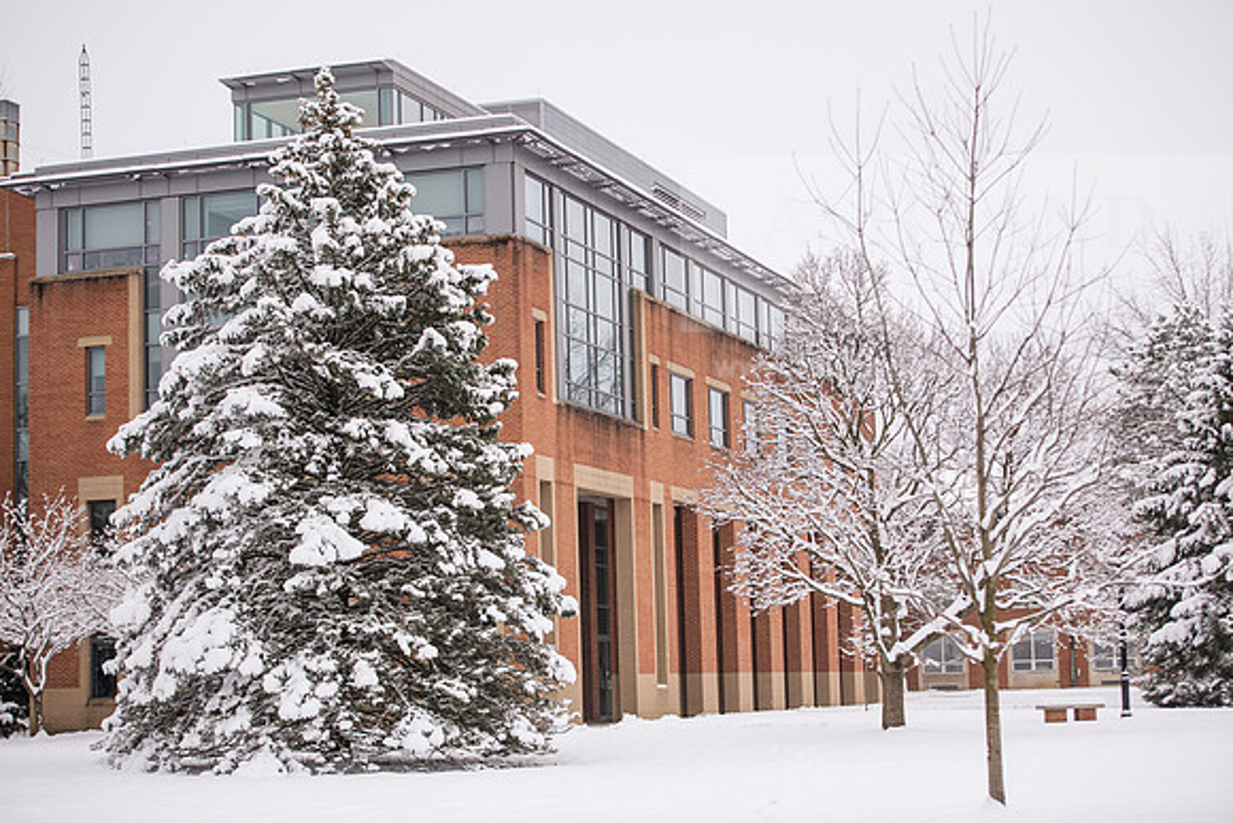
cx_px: 616
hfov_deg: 28.8
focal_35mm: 70
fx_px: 2398
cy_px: 412
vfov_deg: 19.5
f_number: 3.2
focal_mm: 70
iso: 125
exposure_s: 1/400
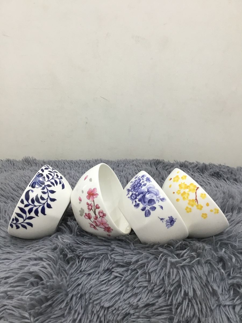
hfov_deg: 45.4
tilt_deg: -18.5
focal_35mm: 31
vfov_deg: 58.4
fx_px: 289
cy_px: 162
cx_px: 121
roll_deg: -0.3
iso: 80
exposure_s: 1/33
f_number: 2.4
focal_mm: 3.3
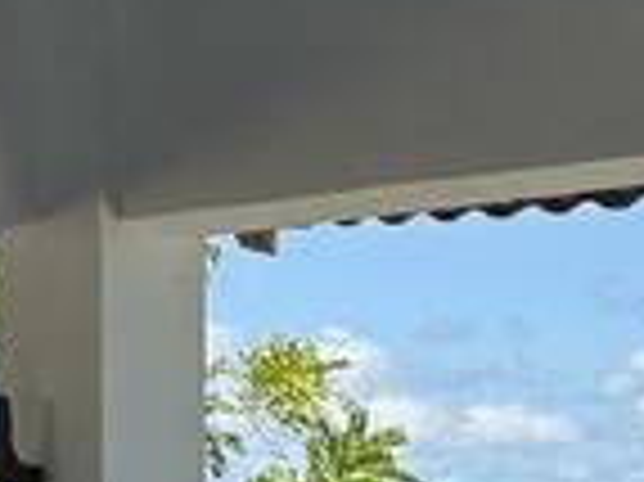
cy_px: 928
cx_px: 545
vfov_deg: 7.9
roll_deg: -0.6
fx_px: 3365
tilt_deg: -5.8
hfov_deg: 10.9
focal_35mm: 181
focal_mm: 6.76
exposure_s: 1/1869
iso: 80
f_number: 1.78
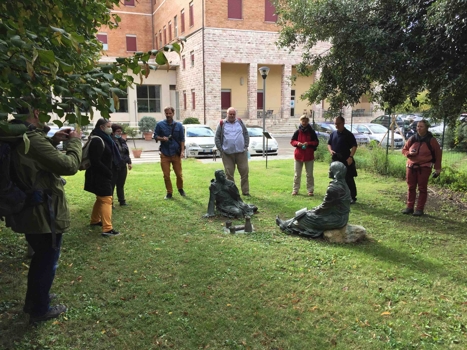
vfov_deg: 48.2
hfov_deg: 61.7
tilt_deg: -10.1
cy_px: 175
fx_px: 391
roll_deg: -0.4
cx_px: 234
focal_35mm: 29
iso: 32
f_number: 2.2
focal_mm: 4.15
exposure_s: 1/403
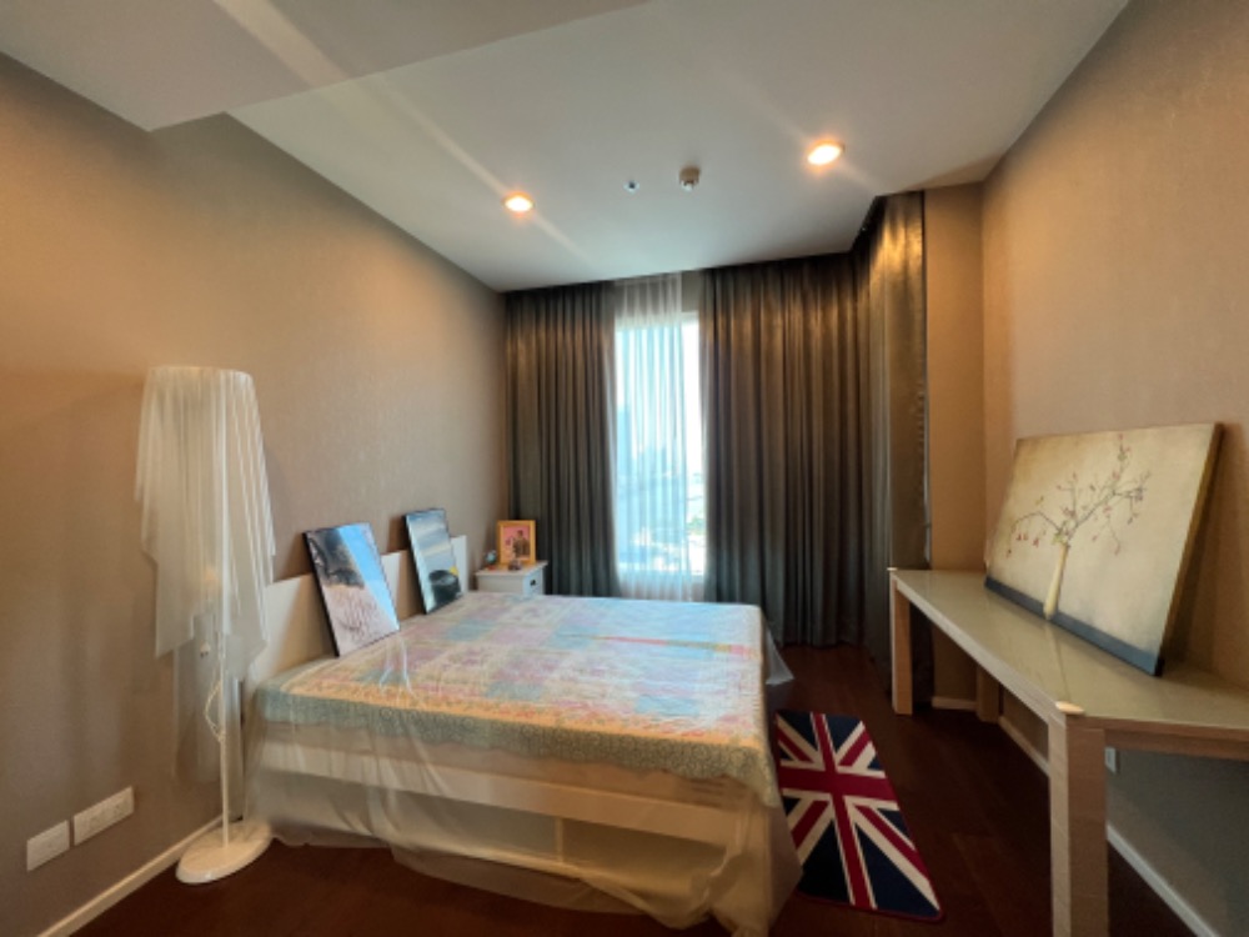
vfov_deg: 89.9
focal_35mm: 13
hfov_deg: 106.2
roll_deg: +1.7
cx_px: 624
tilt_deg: -1.4
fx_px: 469
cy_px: 468
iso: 100
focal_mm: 1.57
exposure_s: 1/100
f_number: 1.8
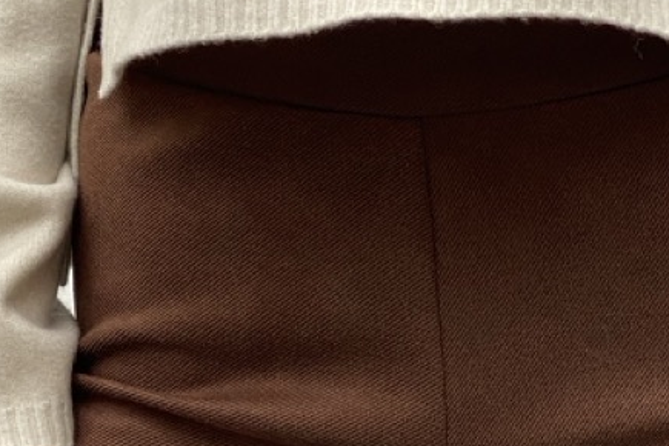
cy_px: 257
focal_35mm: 159
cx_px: 484
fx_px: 2955
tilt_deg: -4.0
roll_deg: -2.1
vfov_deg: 8.6
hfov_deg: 12.9
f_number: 2
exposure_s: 1/122
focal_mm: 6
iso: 40
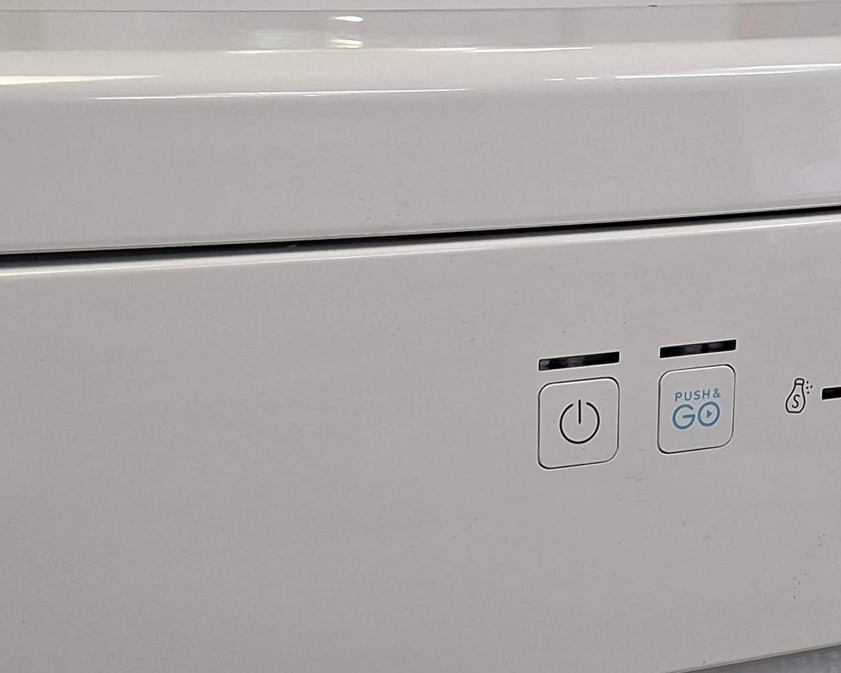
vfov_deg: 21.2
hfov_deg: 26.3
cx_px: 559
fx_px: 1792
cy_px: 458
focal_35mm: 72
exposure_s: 1/100
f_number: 1.8
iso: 200
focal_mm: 5.54
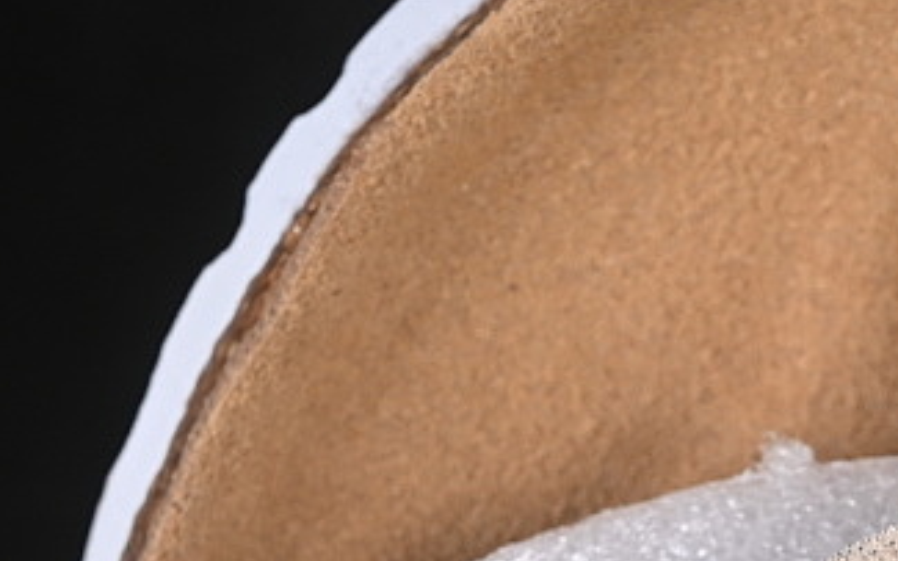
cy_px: 652
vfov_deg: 5.1
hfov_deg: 8.2
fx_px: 6215
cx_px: 796
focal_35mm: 254
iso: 160
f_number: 7.1
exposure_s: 1/80
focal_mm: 50
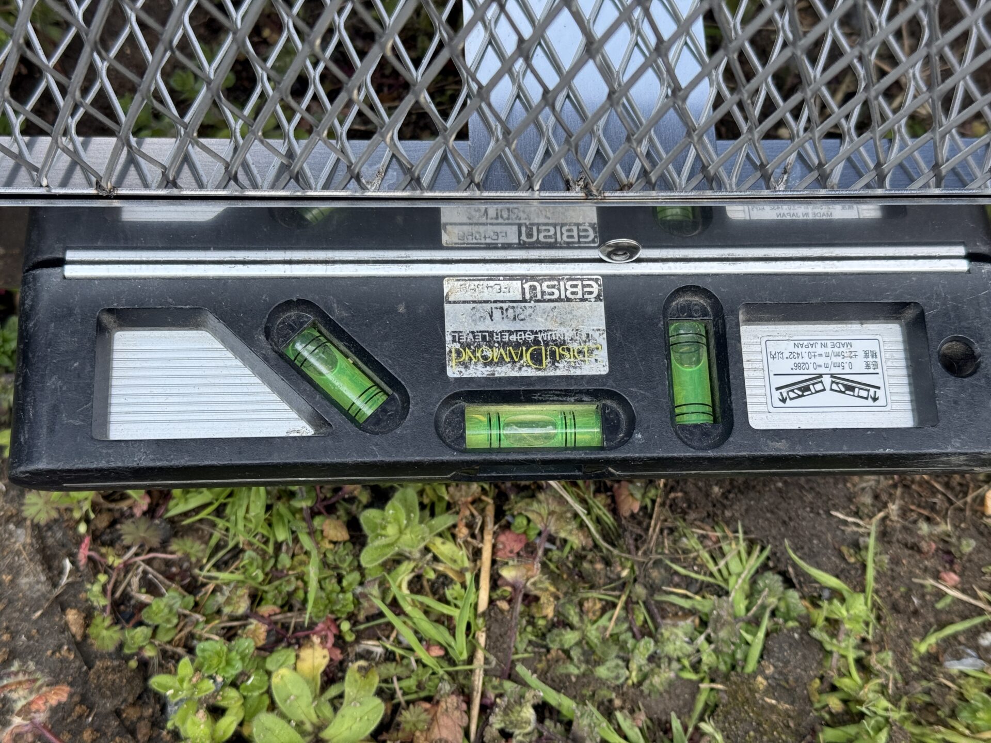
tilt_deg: -67.7
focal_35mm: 48
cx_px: 496
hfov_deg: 39.7
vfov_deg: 30.3
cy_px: 372
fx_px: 1374
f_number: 1.78
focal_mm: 6.76
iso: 64
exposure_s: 1/349
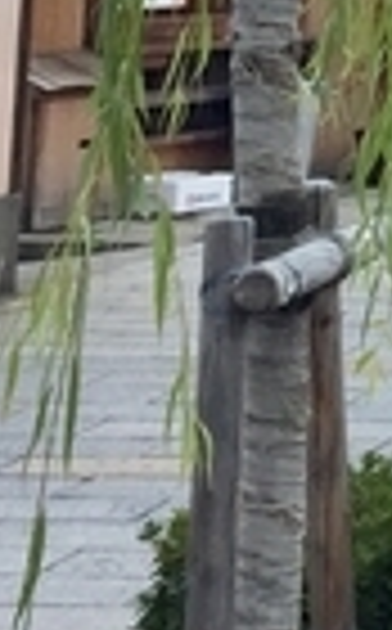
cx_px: 1181
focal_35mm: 176
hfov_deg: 6.7
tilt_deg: +7.1
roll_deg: +0.1
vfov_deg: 11.1
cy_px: -518
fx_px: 3021
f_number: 2.2
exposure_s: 1/147
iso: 32
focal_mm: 4.15
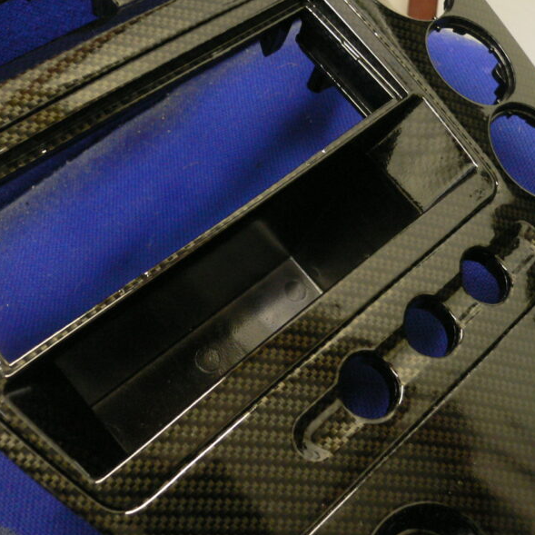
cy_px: 272
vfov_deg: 40.0
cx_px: 285
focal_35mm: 42
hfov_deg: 40.0
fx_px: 734
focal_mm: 5.8
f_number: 2.8
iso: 200
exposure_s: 1/8
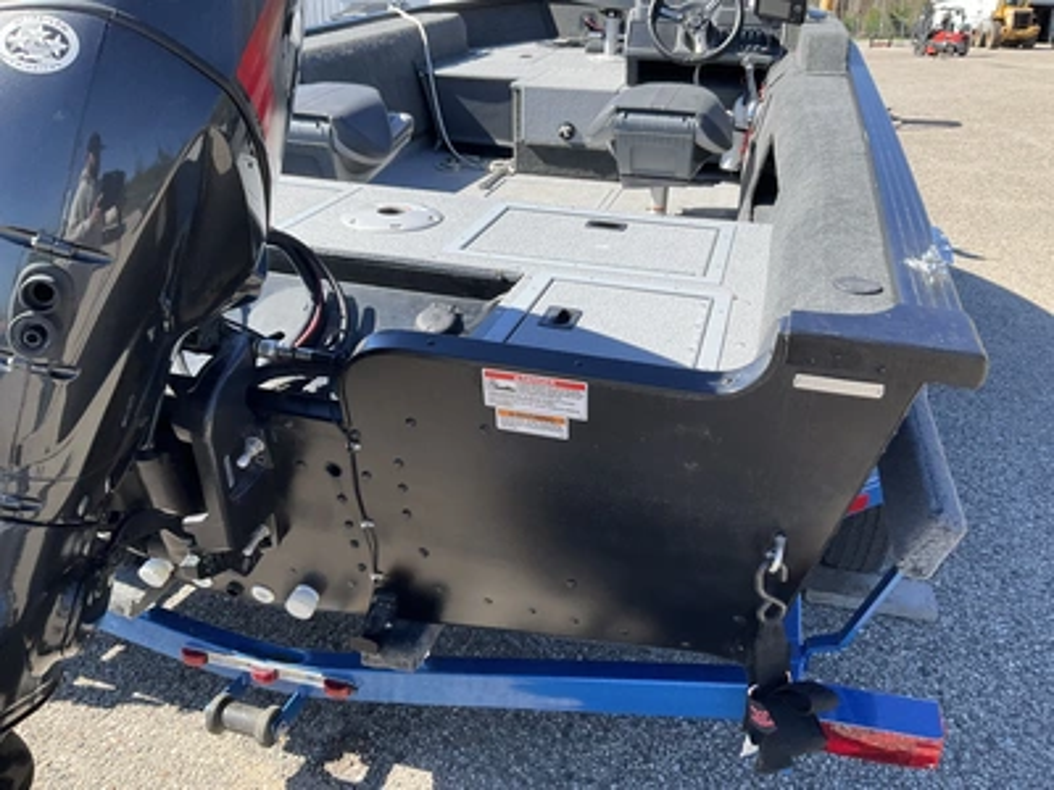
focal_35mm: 29
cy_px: 395
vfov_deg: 48.2
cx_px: 527
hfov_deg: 61.7
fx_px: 883
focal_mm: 3
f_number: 1.8
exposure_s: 1/599
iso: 25
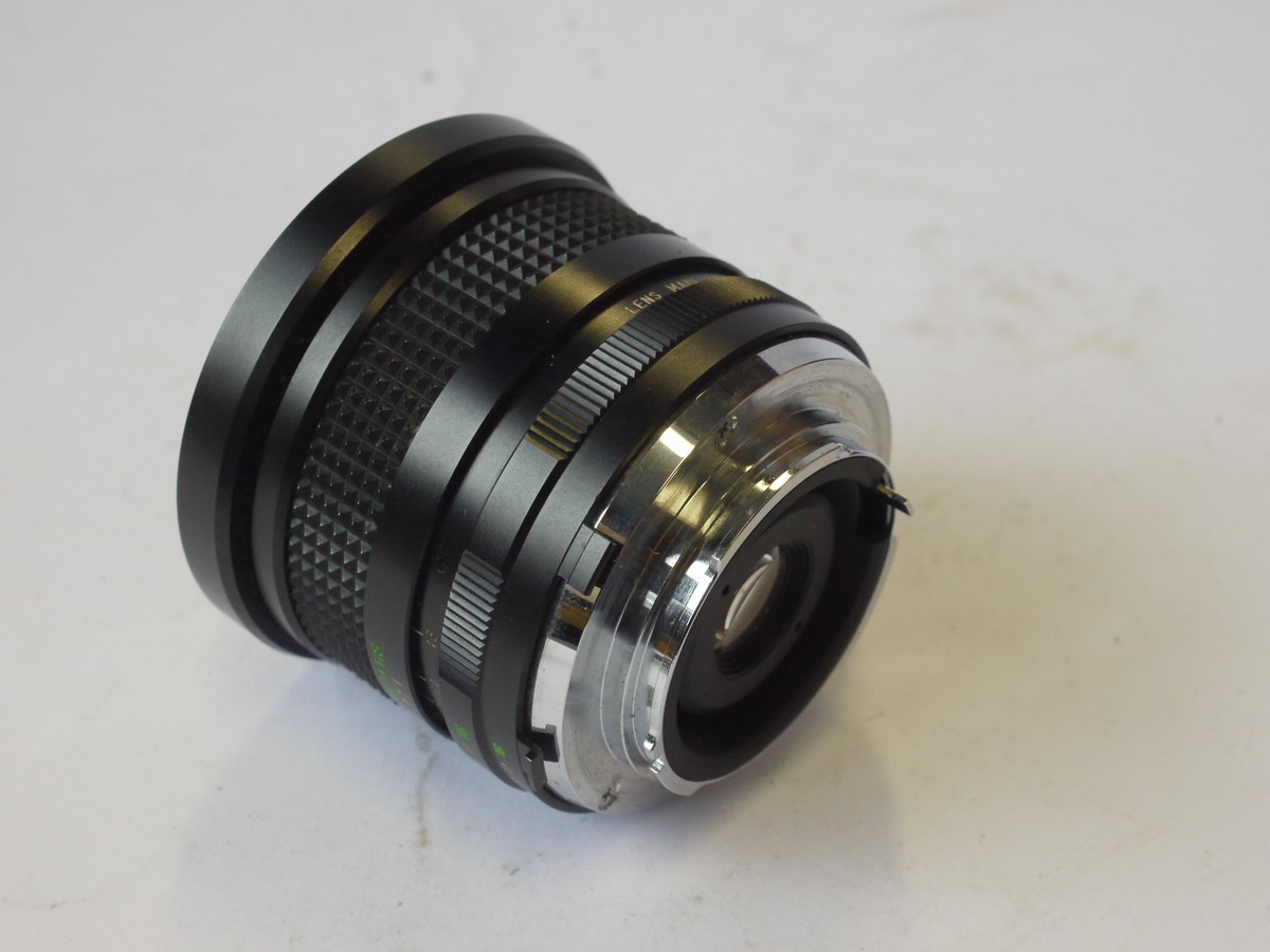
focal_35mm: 60
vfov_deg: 24.4
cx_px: 635
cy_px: 476
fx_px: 2201
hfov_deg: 32.2
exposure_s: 1/80
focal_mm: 30
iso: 800
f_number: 9
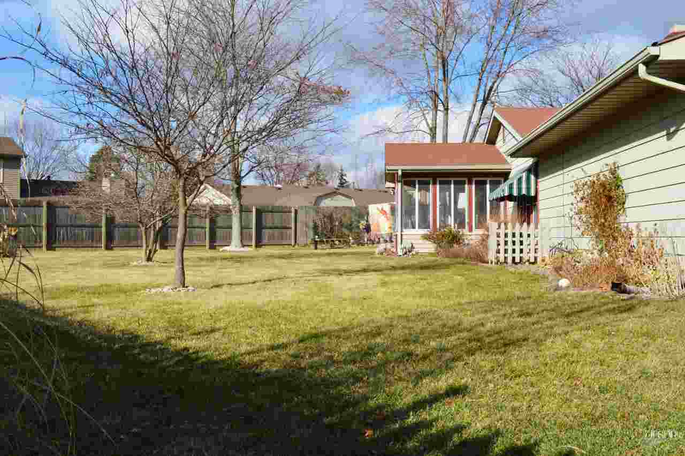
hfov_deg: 53.2
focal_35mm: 36
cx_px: 342
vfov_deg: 36.8
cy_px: 228
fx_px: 684
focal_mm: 24
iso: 320
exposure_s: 1/500
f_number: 11
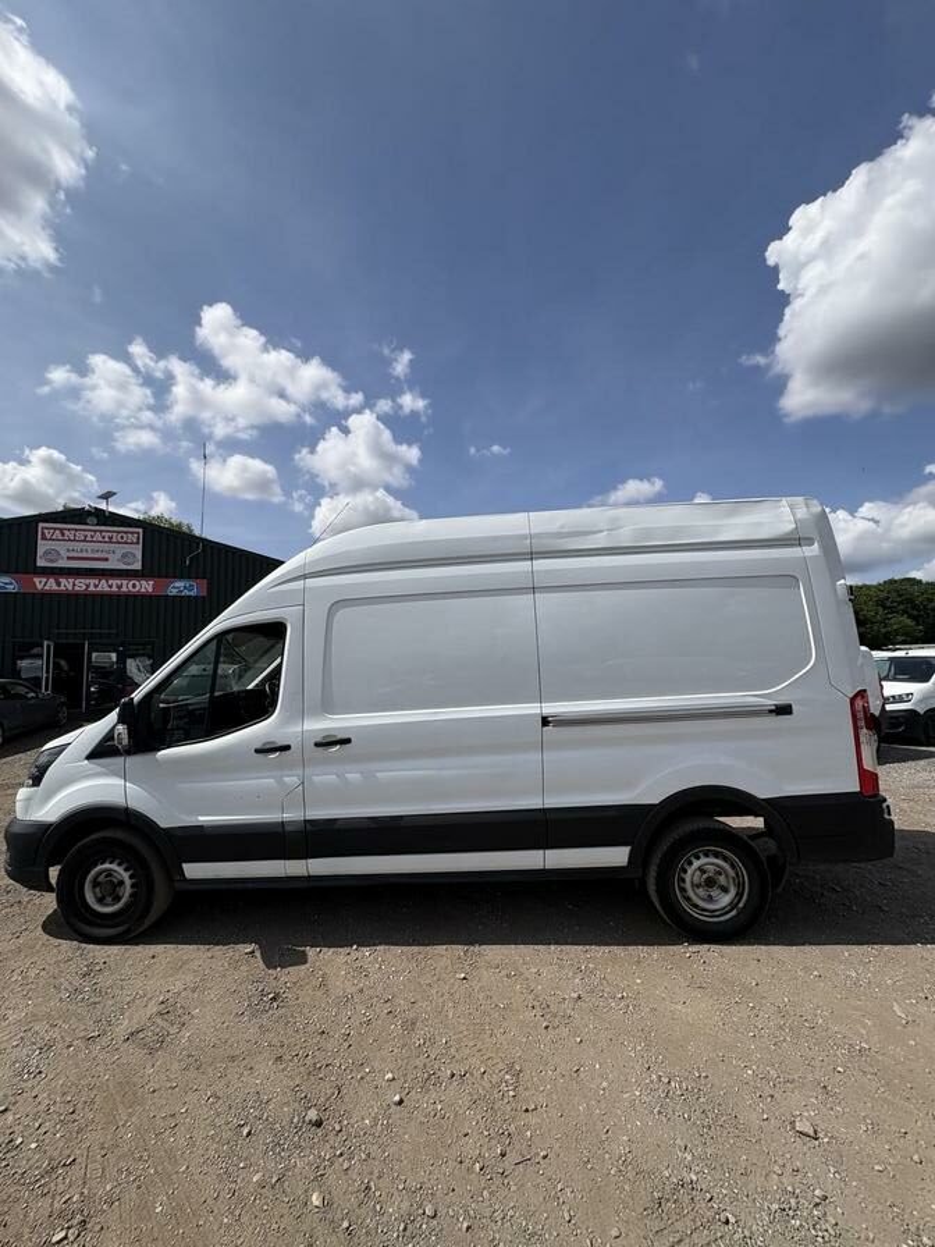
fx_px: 504
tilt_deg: +14.5
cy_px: 624
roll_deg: +0.0
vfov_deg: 102.1
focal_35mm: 14
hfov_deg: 85.7
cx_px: 468
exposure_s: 1/4132
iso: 50
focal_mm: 2.22
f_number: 2.2
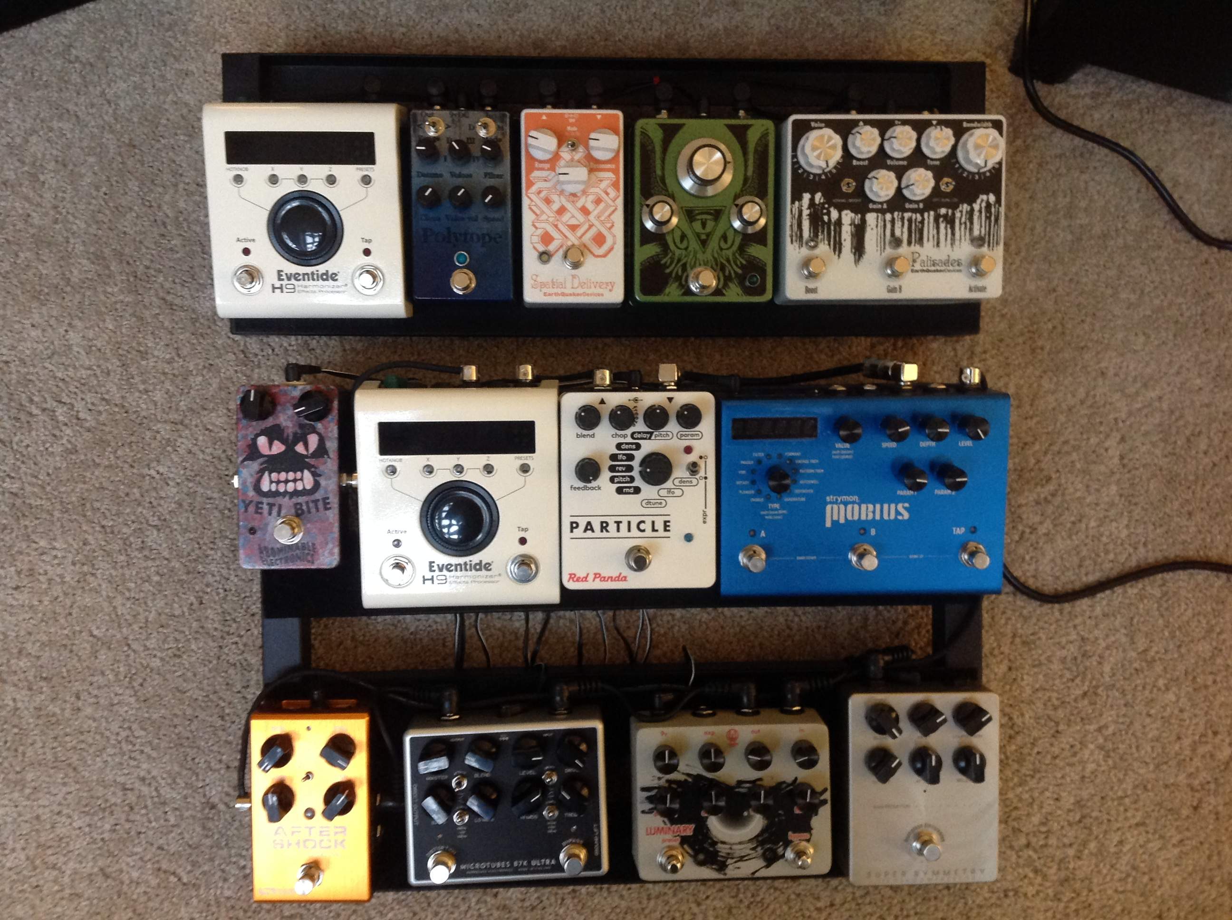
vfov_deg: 40.6
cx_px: 616
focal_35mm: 35
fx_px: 1244
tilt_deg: -81.2
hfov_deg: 52.7
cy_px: 460
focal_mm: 4.28
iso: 250
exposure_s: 1/15
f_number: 2.4
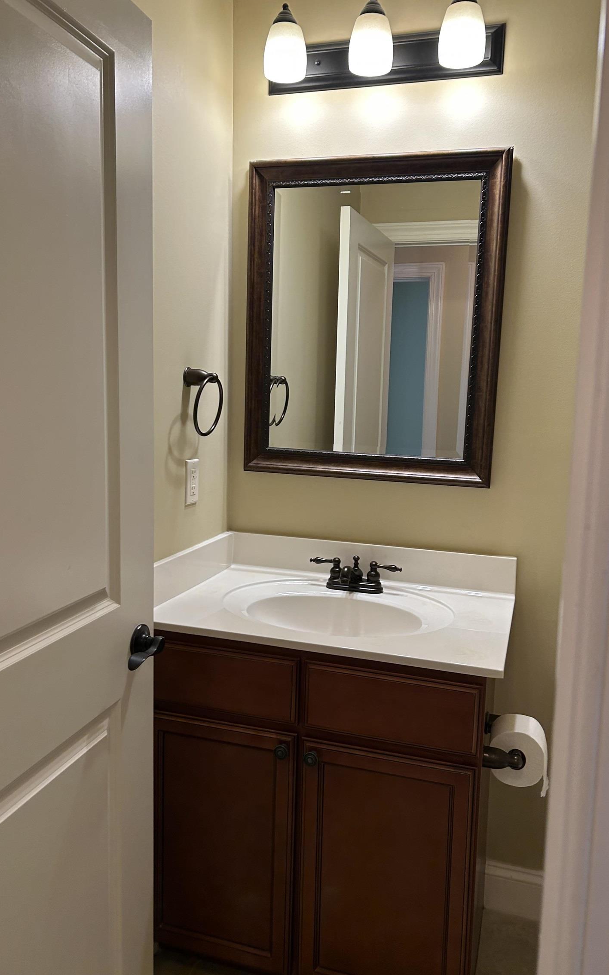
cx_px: 303
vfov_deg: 66.5
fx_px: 744
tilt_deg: -6.6
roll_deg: -2.7
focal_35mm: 28
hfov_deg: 44.5
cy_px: 481
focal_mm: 5.7
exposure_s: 1/120
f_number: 1.5
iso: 125
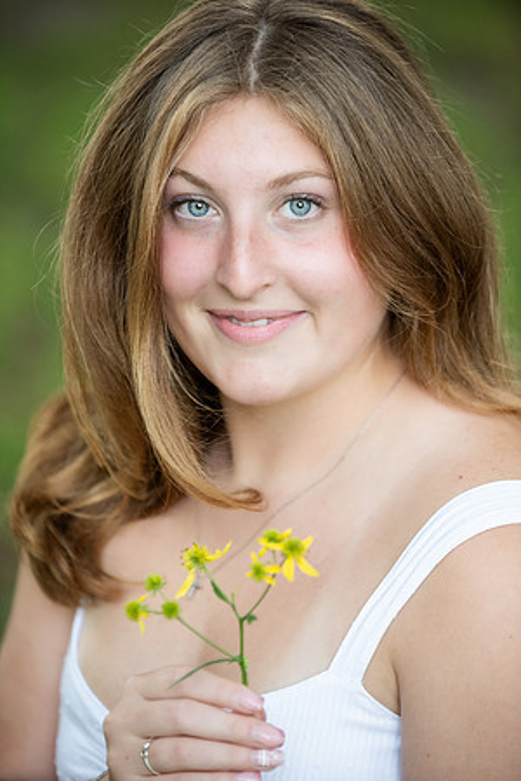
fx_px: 3907
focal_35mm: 180
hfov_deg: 7.6
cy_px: 390
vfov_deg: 11.4
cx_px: 260
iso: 1000
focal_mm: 180
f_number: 3.2
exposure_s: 1/200
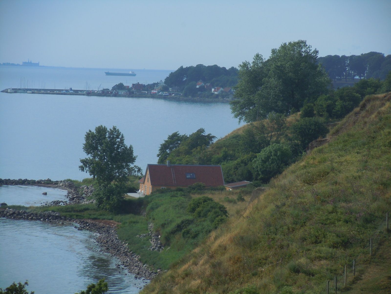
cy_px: 147
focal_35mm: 229
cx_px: 196
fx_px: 2587
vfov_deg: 6.5
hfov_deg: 8.6
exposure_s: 1/500
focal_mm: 41.2
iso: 100
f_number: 4.8
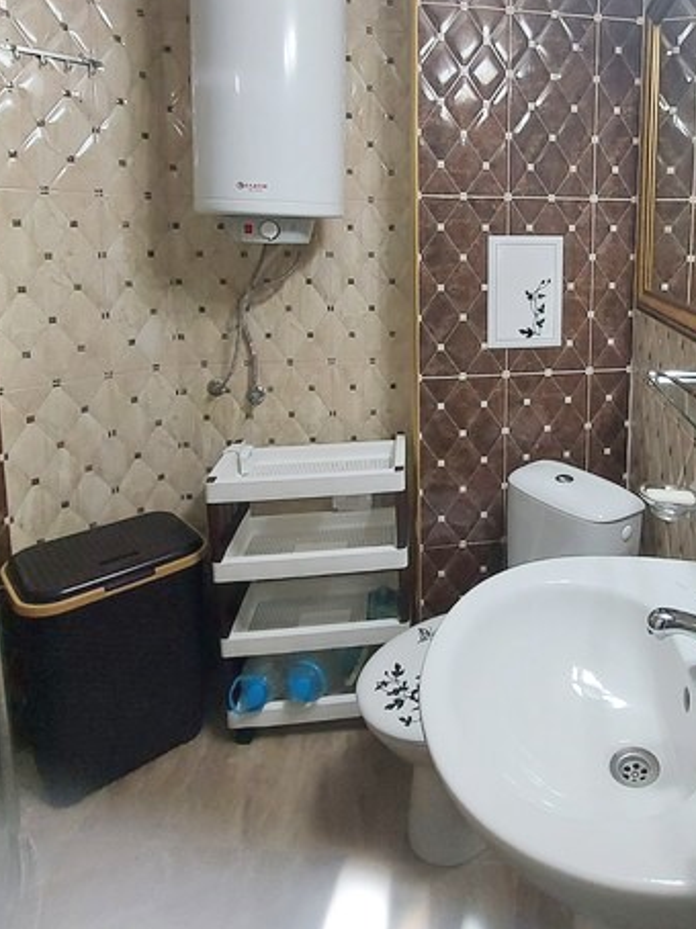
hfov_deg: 58.8
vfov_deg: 74.1
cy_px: 309
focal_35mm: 22
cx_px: 495
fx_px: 590
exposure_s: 1/50
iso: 250
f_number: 2.2
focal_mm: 1.74
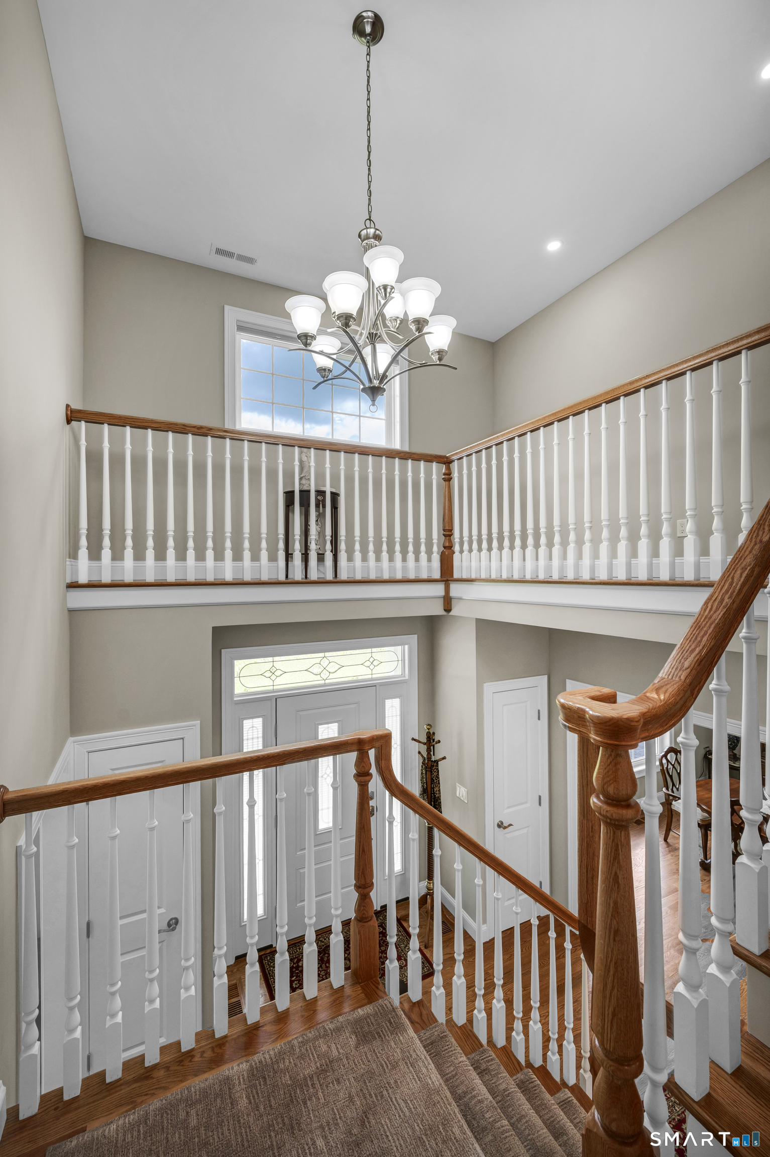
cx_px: 385
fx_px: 450
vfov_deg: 104.3
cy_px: 578
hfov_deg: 81.1
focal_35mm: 14
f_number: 7.1
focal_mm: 14
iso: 320
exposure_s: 1/80
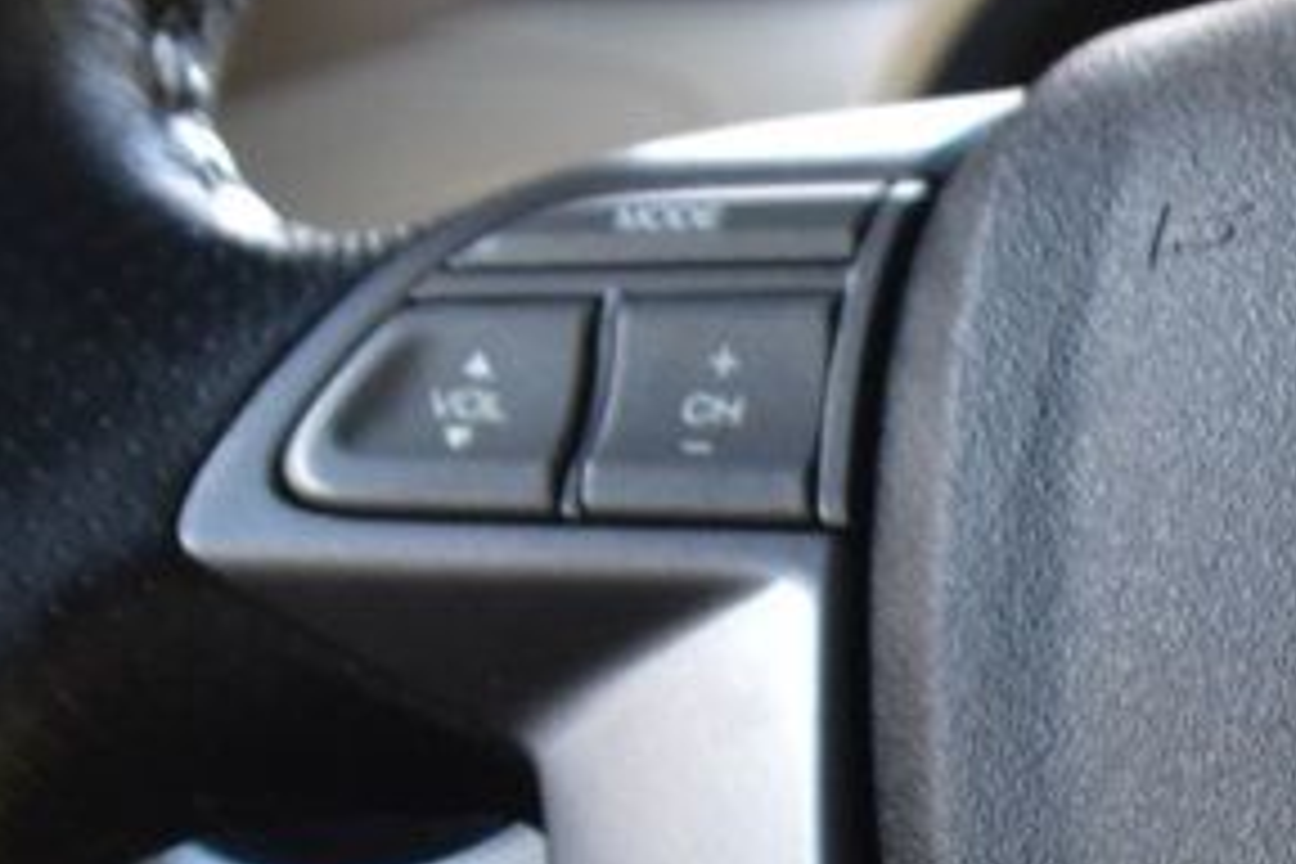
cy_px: 1138
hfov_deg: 7.0
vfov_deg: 4.7
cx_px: 1778
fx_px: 10539
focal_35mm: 293
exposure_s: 1/20
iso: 400
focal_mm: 55
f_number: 6.3
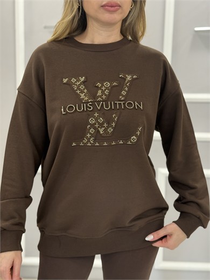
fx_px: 388
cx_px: 105
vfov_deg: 39.7
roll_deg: -2.0
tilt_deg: -6.7
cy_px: 140
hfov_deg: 30.3
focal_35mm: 48
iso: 200
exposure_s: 1/50
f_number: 1.78
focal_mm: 6.76
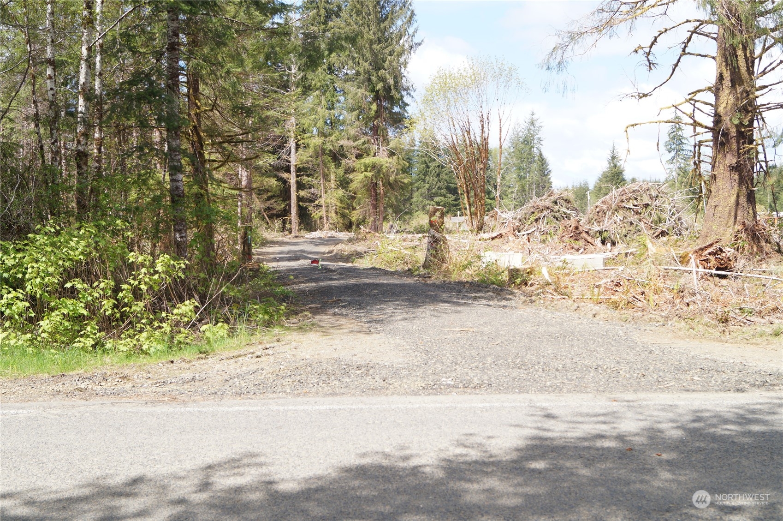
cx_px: 392
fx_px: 913
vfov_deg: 31.8
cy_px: 260
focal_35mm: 42
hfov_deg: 46.4
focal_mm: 28
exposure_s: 1/160
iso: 100
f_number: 7.1
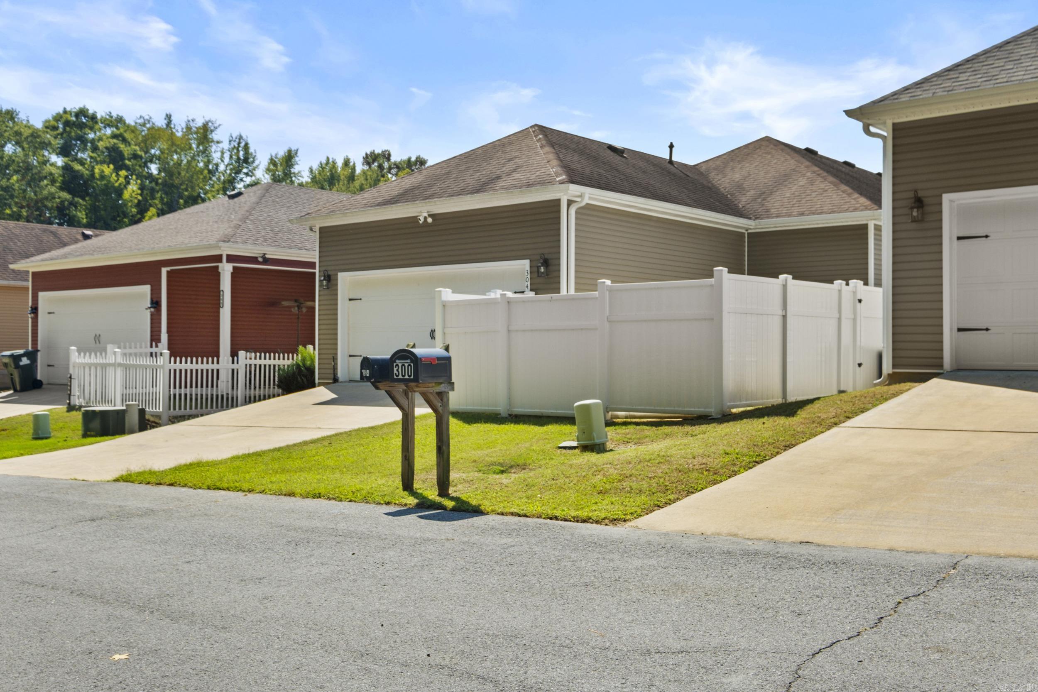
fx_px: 1038
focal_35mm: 36
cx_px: 519
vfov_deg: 36.9
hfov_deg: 53.1
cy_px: 346
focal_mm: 24
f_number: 8
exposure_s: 1/160
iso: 800
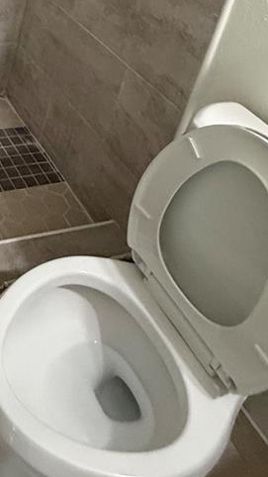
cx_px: -93
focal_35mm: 38
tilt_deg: -19.2
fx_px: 480
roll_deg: -8.2
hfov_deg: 26.0
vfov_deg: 40.8
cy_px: -64
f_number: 2.2
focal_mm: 2.22
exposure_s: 1/60
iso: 500
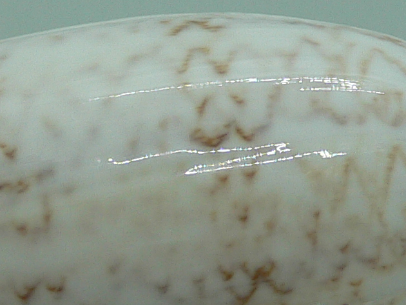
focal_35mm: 112
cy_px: 259
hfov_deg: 17.5
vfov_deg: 13.1
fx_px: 1314
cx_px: 140
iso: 80
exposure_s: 1/60
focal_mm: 4.6
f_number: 2.8
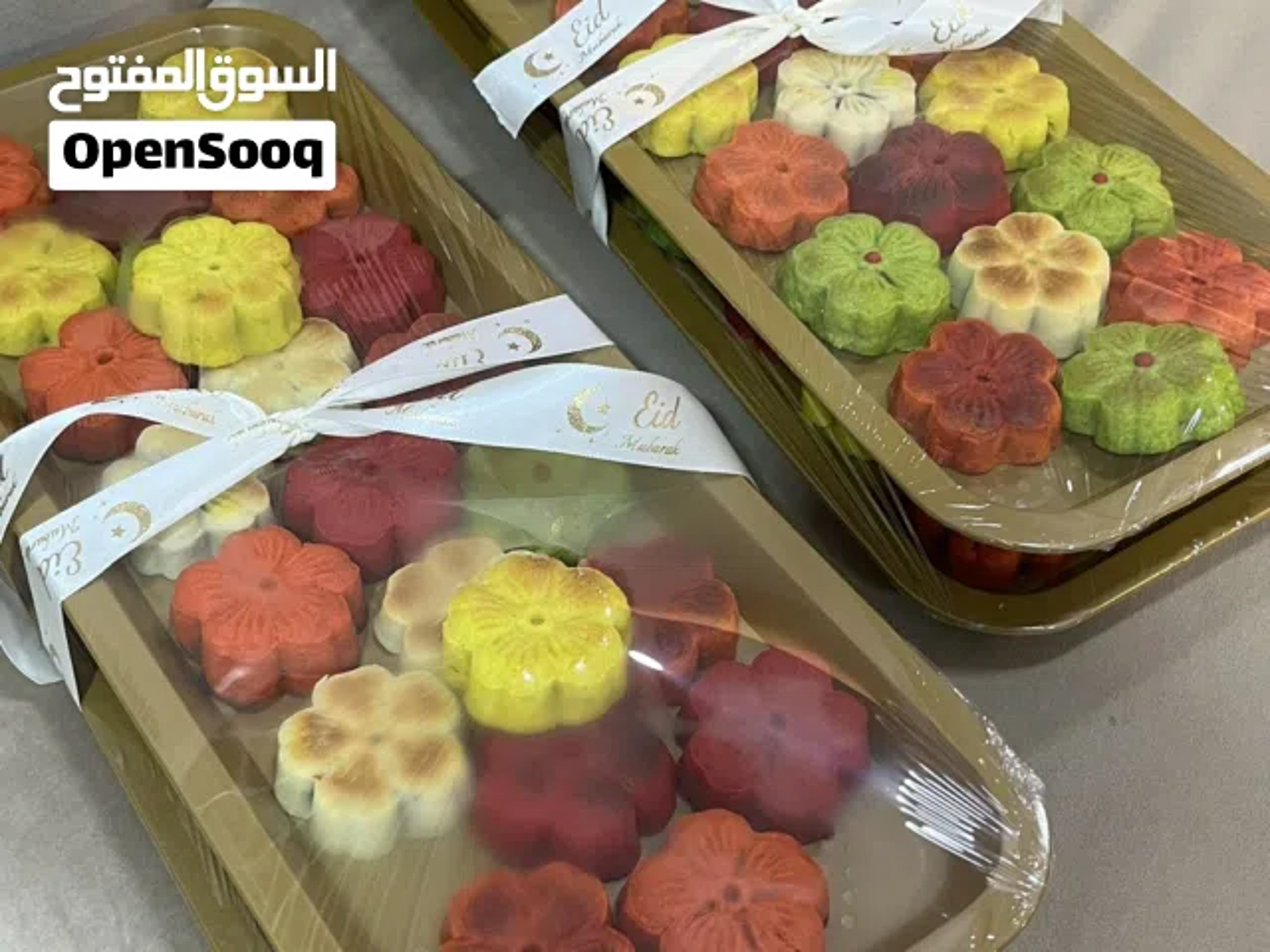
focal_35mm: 26
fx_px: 954
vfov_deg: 53.1
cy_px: 476
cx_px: 635
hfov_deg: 67.3
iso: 160
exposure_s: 1/50
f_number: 1.6
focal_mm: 5.1
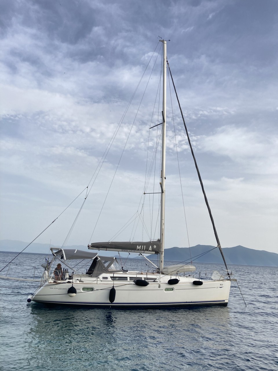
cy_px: 186
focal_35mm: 28
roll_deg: -3.4
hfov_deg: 49.7
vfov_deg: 63.4
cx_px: 139
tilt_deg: +15.8
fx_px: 300
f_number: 1.8
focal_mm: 3.99
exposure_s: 1/1171
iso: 20
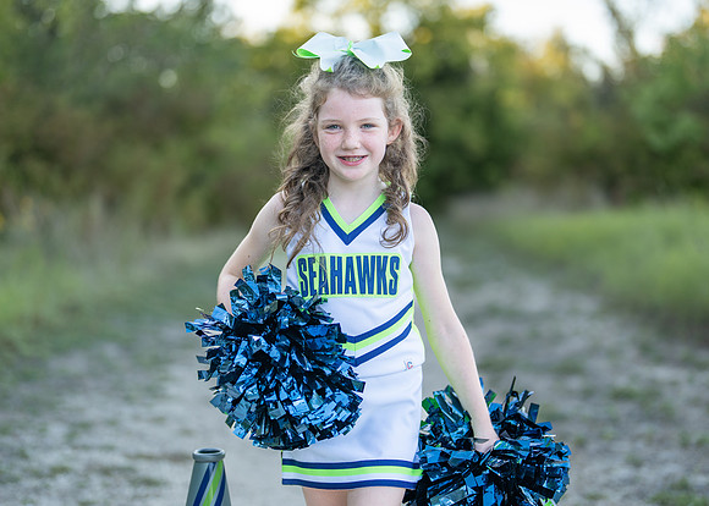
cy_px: 254
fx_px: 1183
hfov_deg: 33.4
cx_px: 361
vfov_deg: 24.1
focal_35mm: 59
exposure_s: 1/800
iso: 100
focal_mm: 50
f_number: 1.2
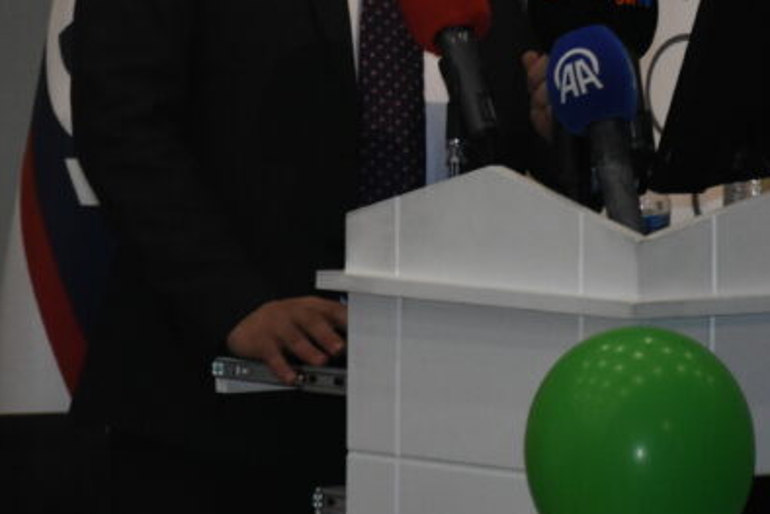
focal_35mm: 463
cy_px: -108
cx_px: 340
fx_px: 9898
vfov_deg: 3.0
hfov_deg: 4.5
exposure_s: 1/250
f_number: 5.3
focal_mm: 95
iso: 1600
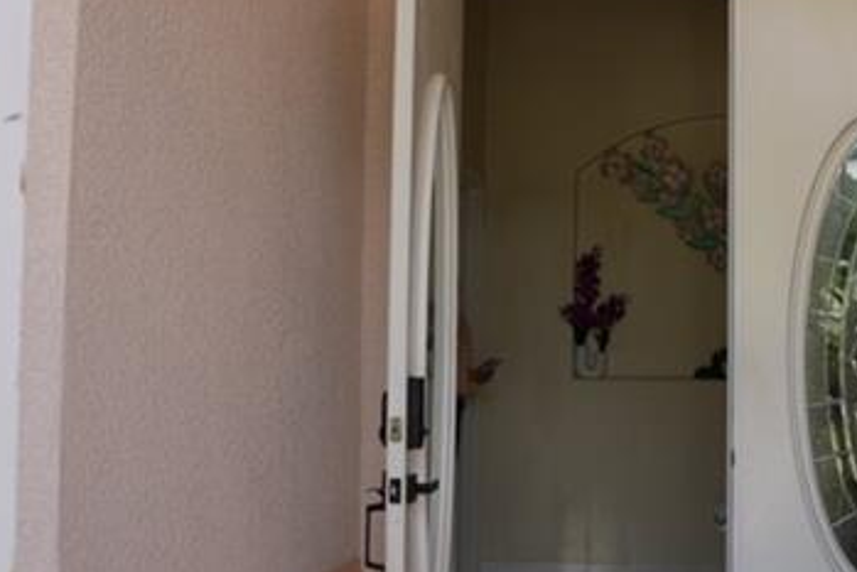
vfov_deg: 28.7
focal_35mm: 47
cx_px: 675
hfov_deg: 40.3
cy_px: 301
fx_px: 1119
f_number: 4.5
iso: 100
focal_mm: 16
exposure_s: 1/80
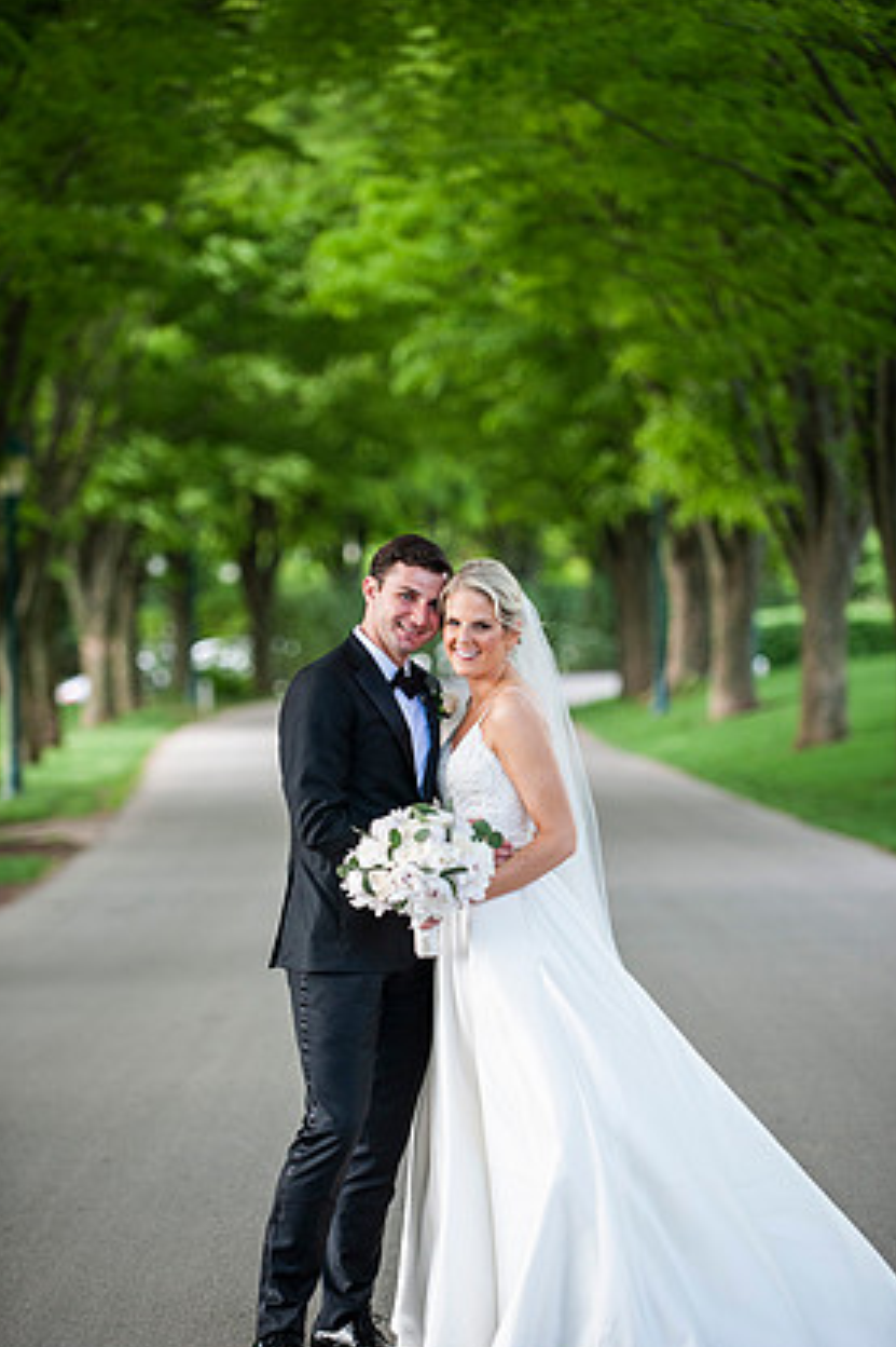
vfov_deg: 14.1
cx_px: 458
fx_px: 5455
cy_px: 725
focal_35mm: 146
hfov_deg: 9.4
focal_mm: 135
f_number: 2.8
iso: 640
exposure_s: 1/1000
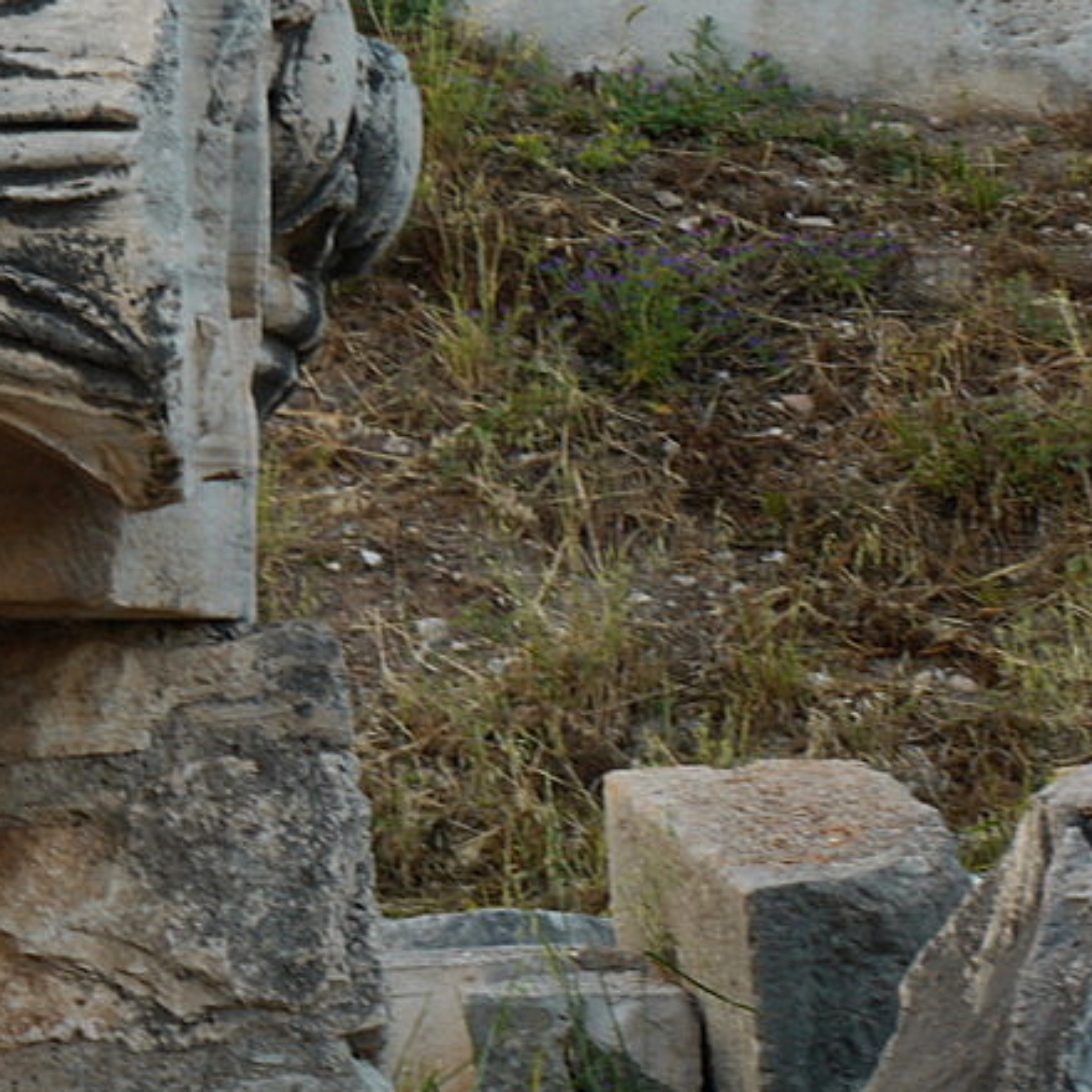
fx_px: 6424
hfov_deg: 9.6
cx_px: -213
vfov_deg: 9.7
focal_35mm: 180
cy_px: 509
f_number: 5.5
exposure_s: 1/20
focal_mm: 35
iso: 100
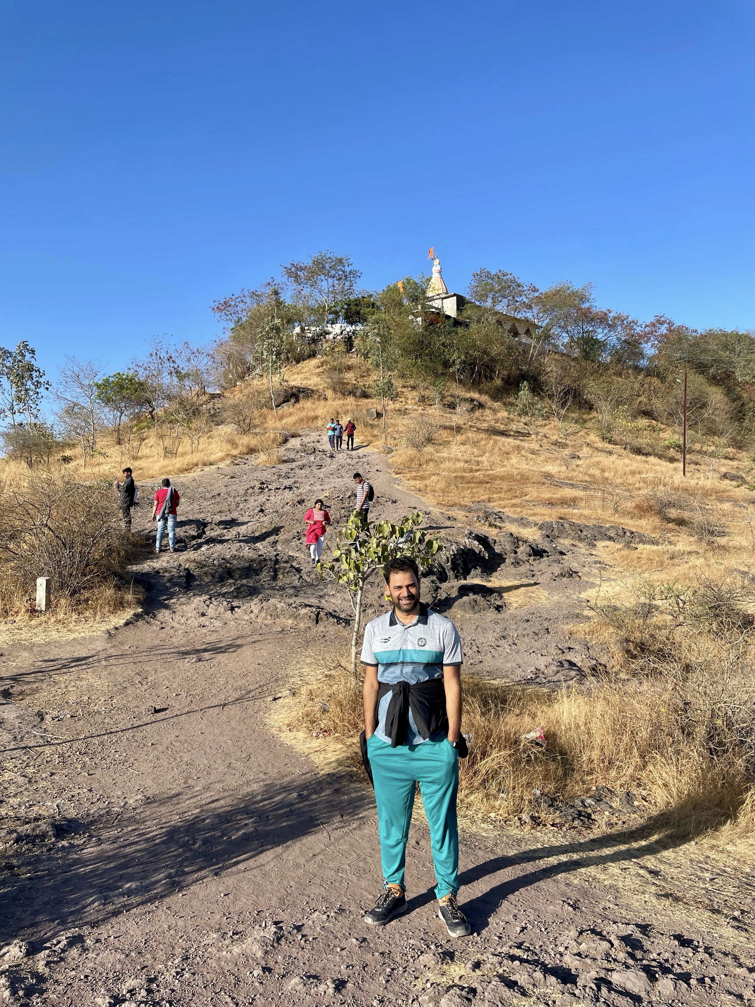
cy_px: 504
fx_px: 756
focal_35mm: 26
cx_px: 378
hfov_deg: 53.1
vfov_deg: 67.3
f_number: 1.6
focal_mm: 4.2
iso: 32
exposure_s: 1/2212
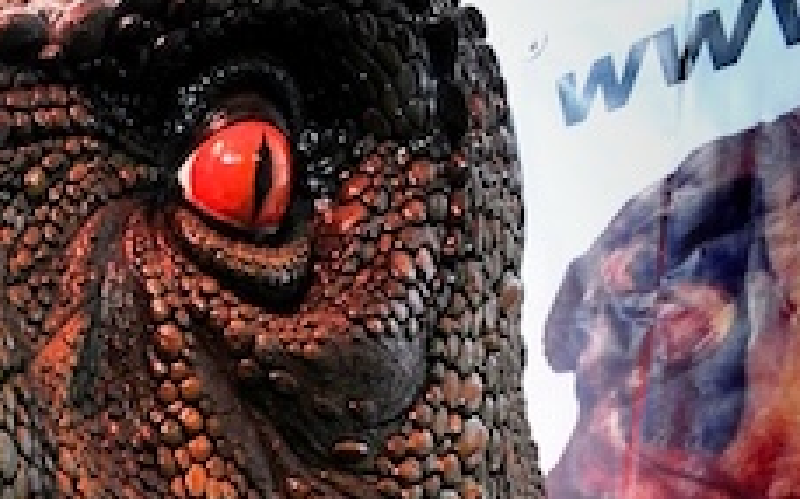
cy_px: 583
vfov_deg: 28.3
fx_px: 872
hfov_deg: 35.3
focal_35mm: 40
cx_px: -220
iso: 400
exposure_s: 1/1.6
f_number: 11
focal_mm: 10
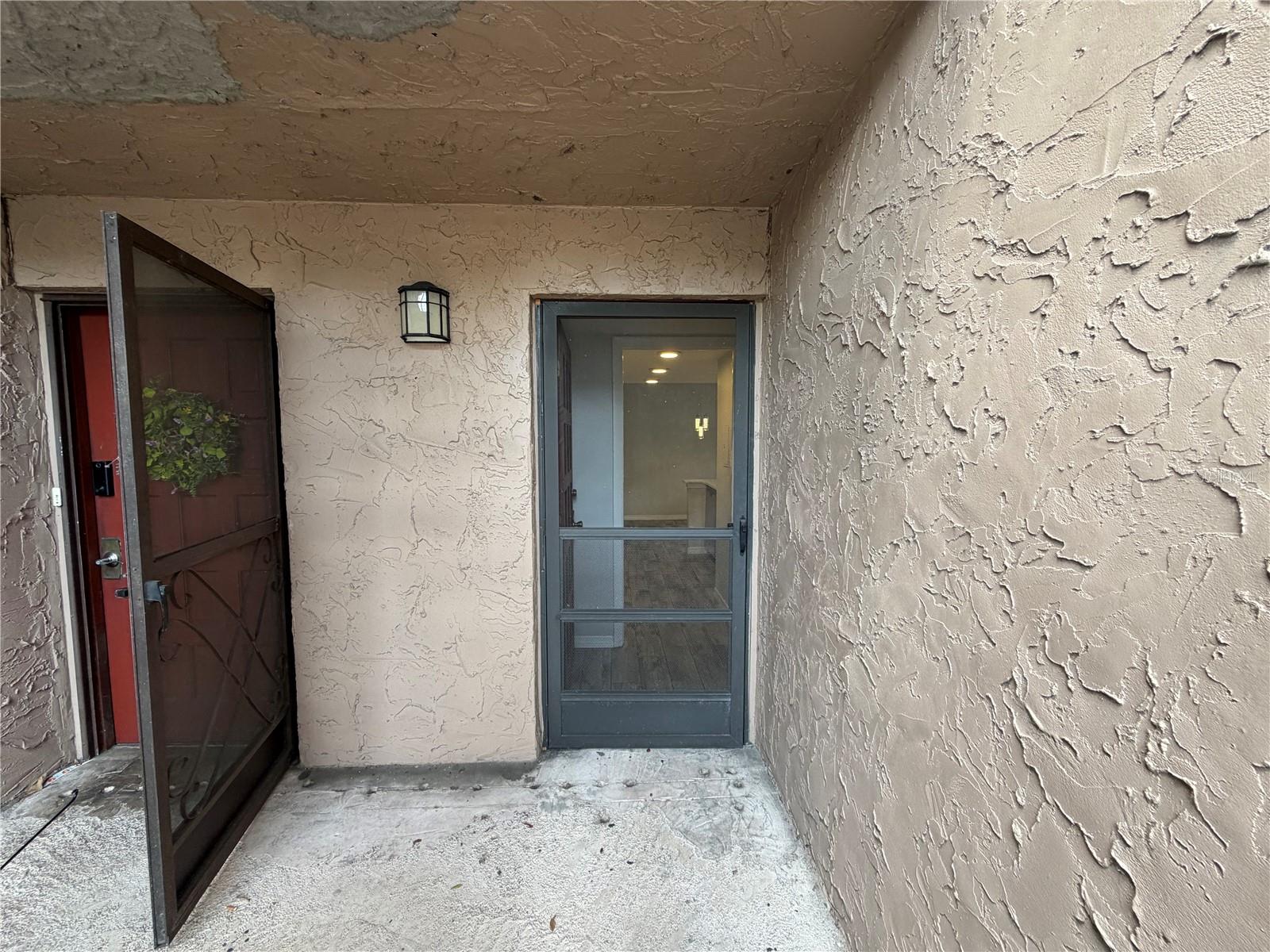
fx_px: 514
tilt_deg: -4.5
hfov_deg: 102.1
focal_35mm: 14
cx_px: 635
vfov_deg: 85.7
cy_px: 476
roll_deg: +0.8
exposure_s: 1/121
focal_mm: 2.22
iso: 125
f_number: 2.2
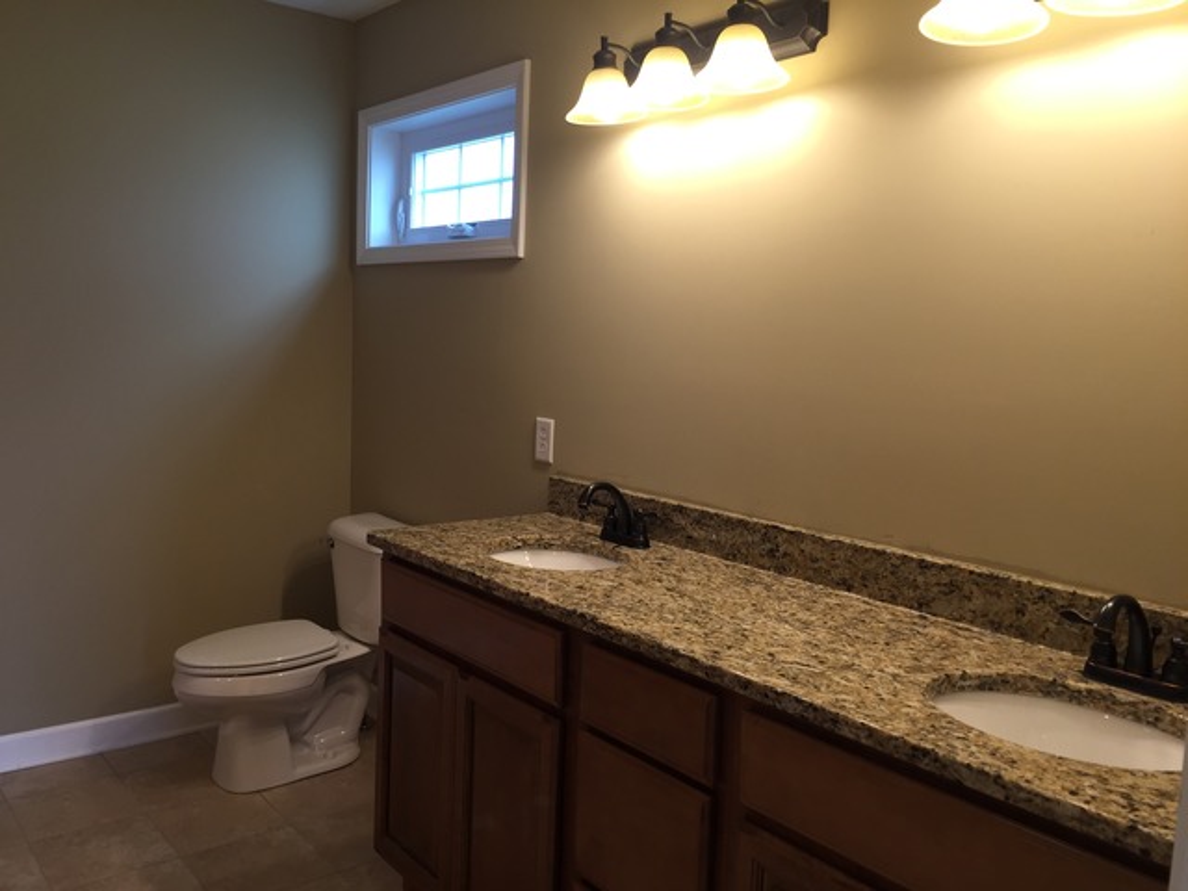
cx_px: 594
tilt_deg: -7.0
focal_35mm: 29
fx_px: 995
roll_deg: -2.3
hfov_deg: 61.7
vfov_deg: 48.2
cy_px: 446
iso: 32
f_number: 2.2
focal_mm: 4.15
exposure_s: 1/40
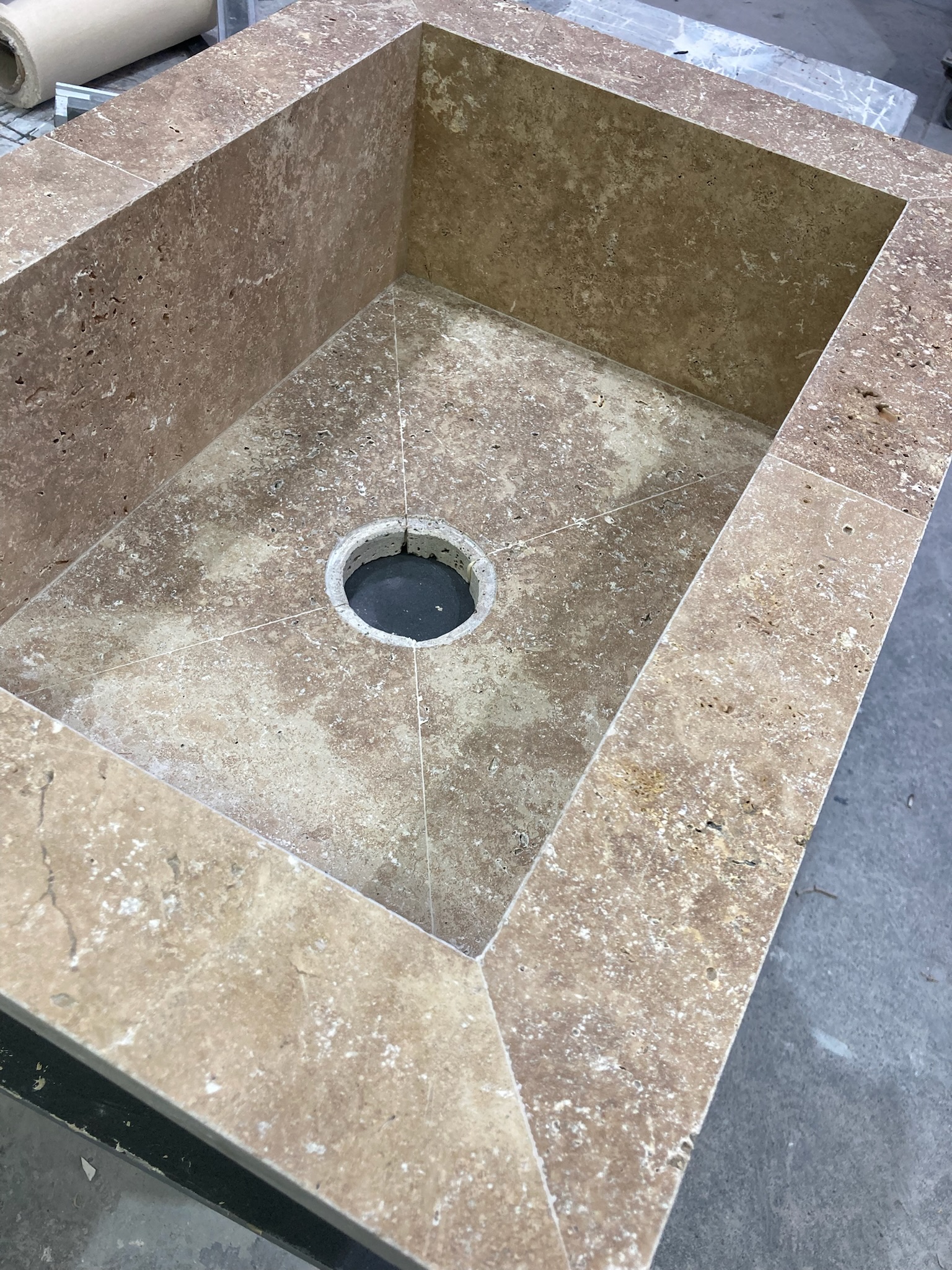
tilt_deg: -49.9
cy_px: 635
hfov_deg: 49.7
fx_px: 1027
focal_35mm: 28
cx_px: 476
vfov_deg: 63.4
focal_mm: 3.99
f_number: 1.8
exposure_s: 1/100
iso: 64
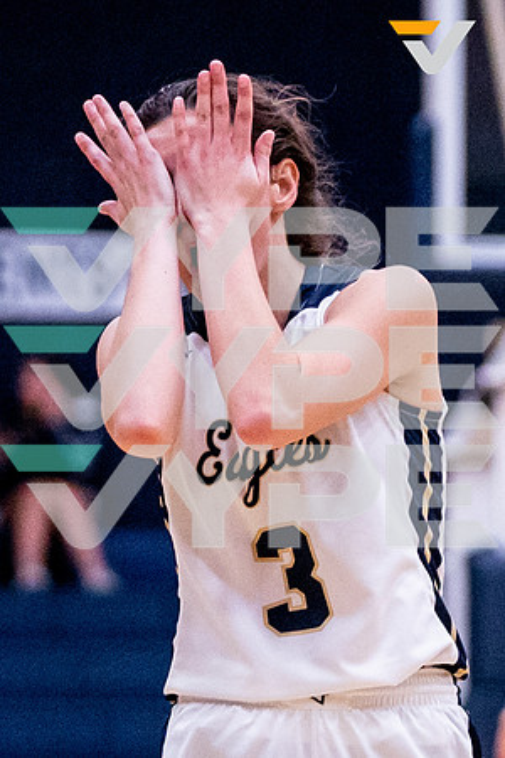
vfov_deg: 4.4
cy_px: 436
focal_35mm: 474
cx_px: 324
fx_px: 9967
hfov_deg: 2.9
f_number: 2.8
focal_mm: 109
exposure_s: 1/1250
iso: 2000
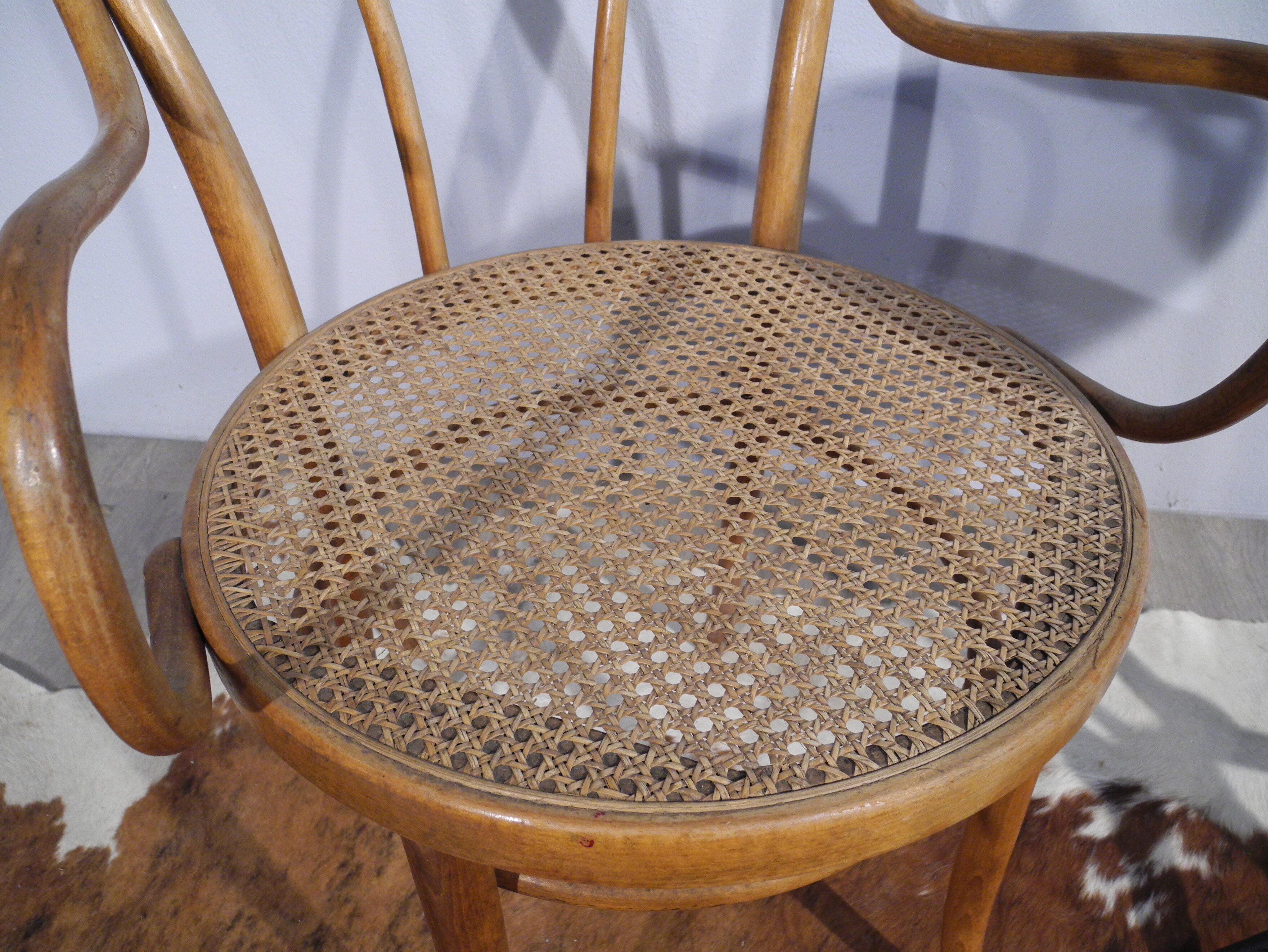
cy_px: 477
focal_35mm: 29
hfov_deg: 61.7
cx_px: 623
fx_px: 1062
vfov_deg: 48.2
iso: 400
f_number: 2.8
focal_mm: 6
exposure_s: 1/22.7
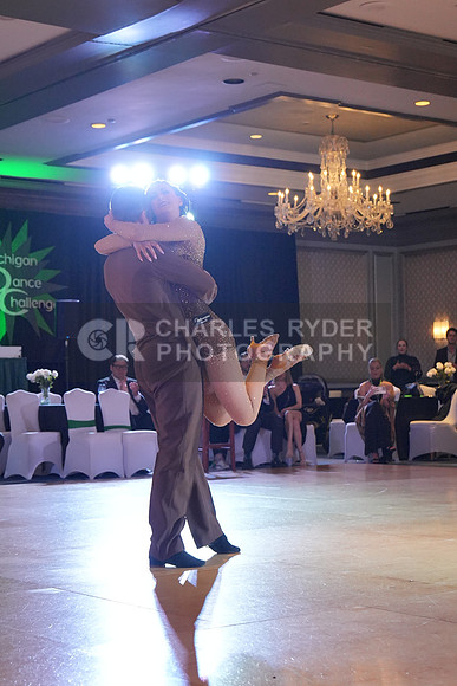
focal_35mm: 67
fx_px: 1275
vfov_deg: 30.1
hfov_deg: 20.3
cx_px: 228
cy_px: 343
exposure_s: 1/400
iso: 3200
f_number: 4
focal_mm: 45
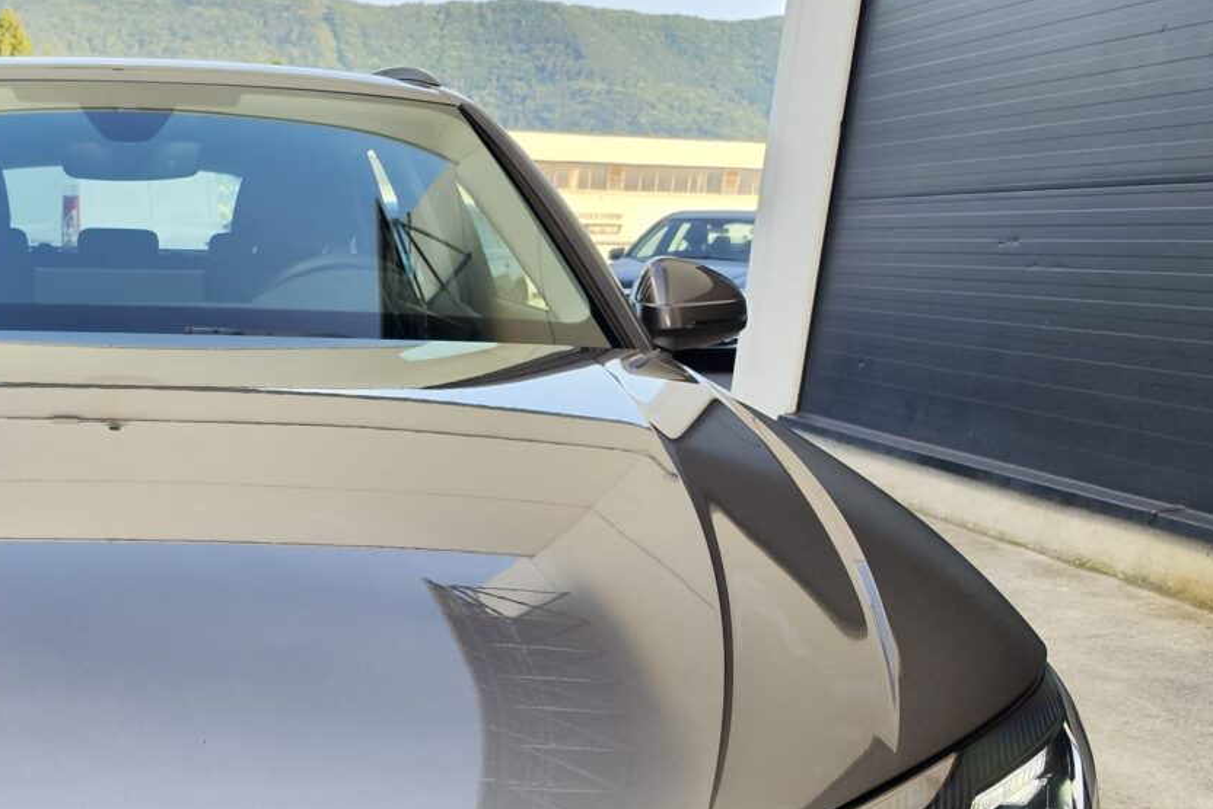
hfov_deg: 39.9
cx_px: 147
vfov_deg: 27.7
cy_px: 790
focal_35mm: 46
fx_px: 1550
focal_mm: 7.01
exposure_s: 1/202
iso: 50
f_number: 1.69
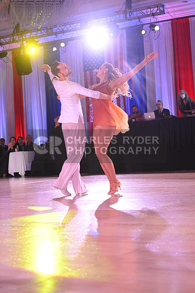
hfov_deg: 19.5
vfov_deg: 28.8
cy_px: 146
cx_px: 98
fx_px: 568
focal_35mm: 70
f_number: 4.5
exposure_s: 1/200
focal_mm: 70
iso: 1600
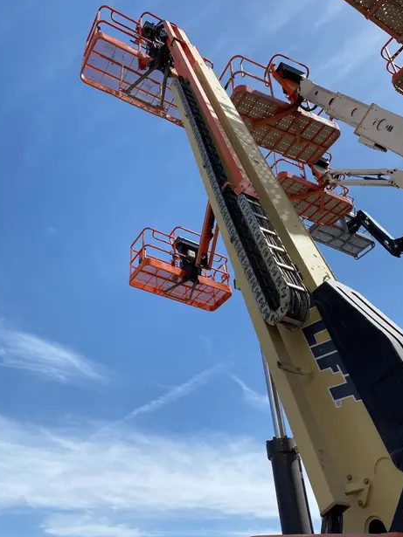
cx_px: 174
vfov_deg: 58.3
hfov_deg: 45.3
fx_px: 481
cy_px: 284
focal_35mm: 31
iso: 32
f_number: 1.8
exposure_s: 1/3731
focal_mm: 4.25
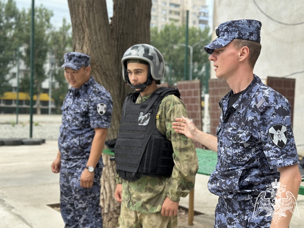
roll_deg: -0.9
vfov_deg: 30.3
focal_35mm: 48
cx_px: 152
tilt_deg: -1.2
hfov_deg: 39.7
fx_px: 421
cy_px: 114
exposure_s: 1/1751
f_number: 1.78
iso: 80
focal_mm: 6.86
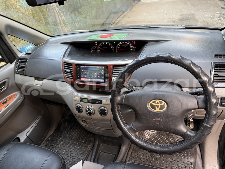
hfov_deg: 71.6
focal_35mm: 24
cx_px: 112
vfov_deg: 56.8
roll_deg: +11.7
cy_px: 84
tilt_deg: -33.9
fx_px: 156
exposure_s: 1/89
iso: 200
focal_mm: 6.76
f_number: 1.78
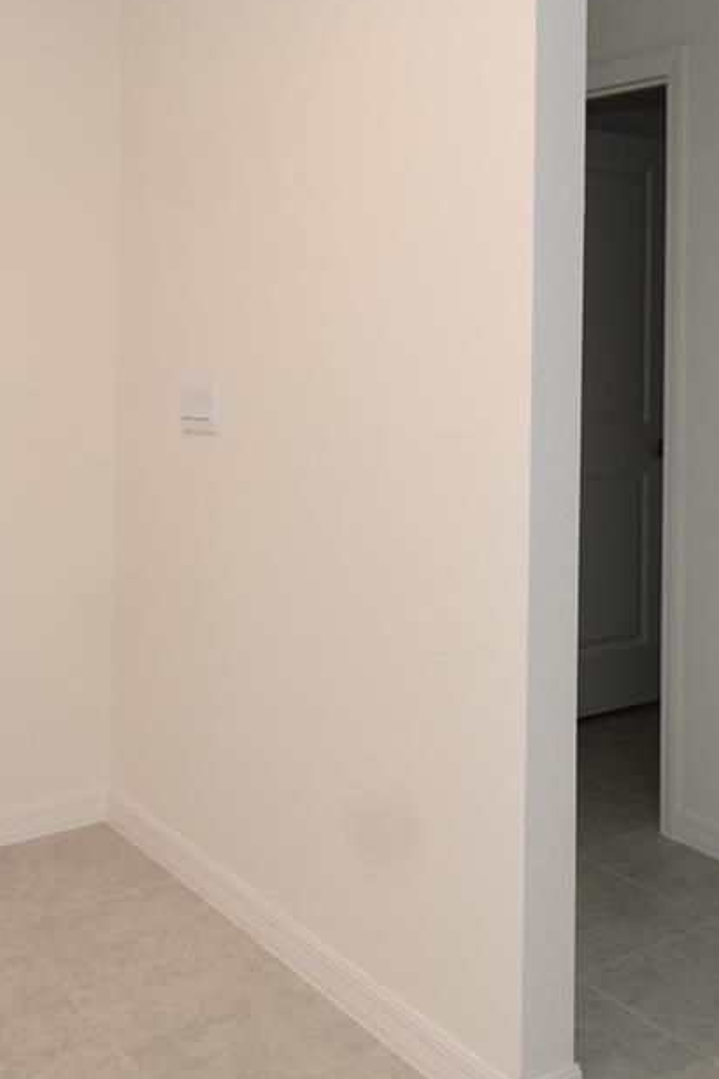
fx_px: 1168
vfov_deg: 48.0
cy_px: 293
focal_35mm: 39
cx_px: 349
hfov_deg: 34.2
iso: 250
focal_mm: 10
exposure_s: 1/60
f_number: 4
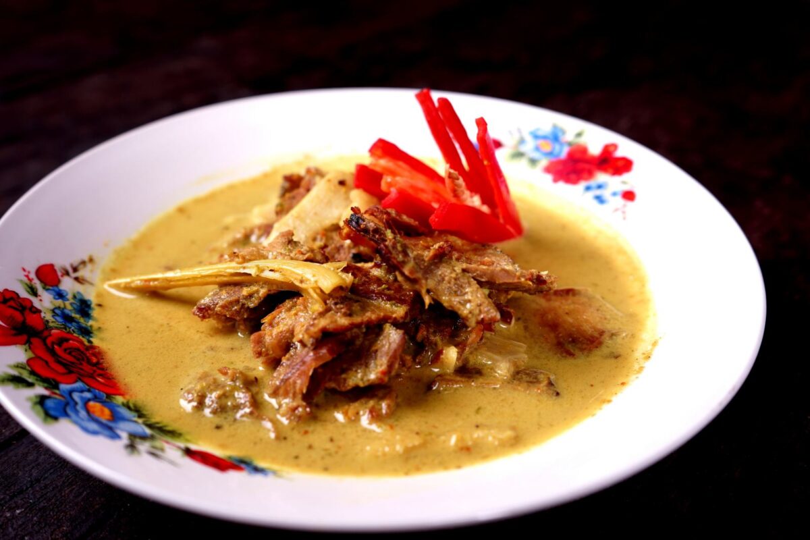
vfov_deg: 36.9
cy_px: 270
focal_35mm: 36
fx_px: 810
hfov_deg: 53.1
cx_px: 405
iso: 100
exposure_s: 1/80
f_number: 5.6
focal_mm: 36
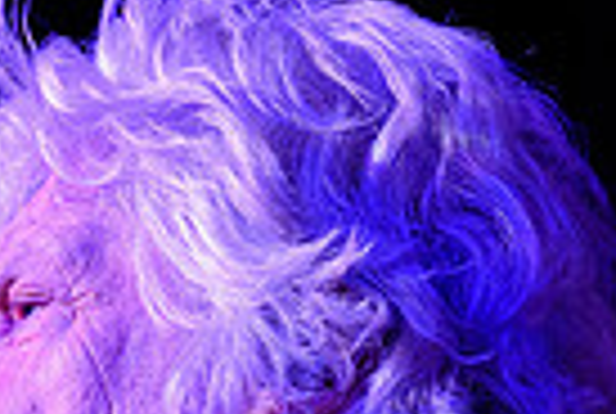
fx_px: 11541
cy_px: 828
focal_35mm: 673
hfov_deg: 3.1
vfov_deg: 2.0
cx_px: 37
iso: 7200
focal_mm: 155
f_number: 2.8
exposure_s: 1/1250
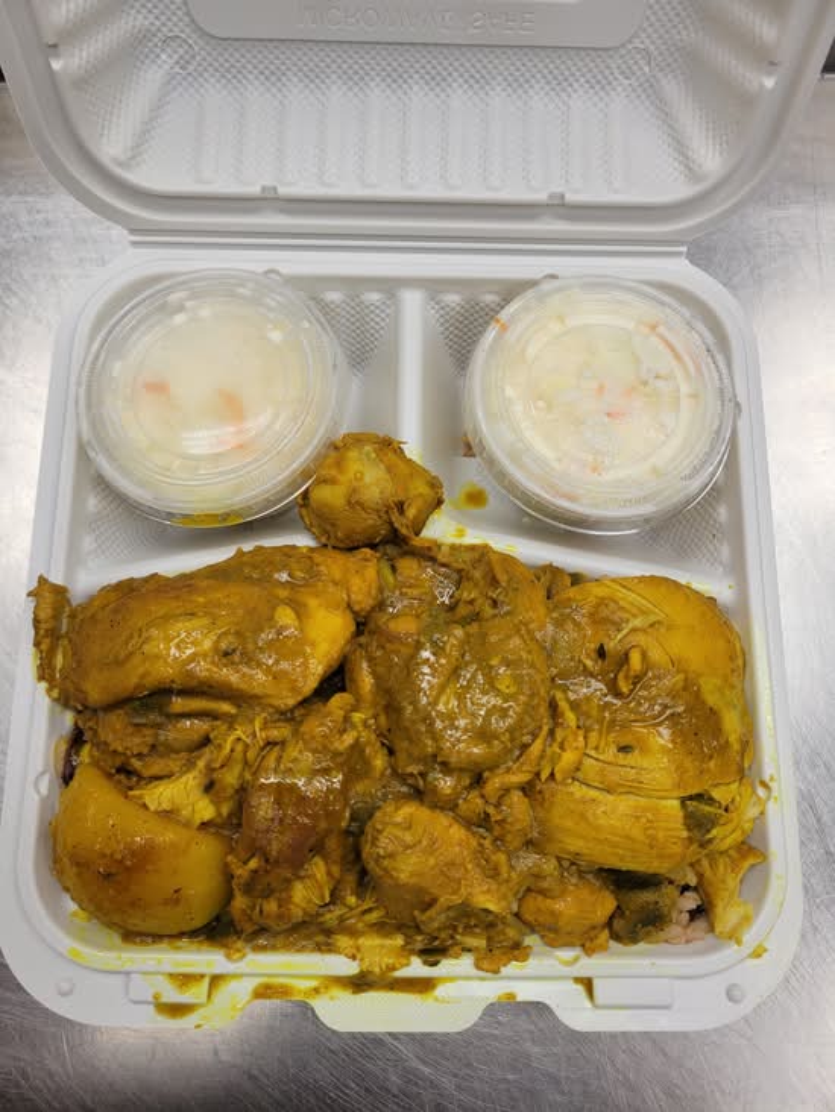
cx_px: 418
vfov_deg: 67.3
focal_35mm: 26
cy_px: 556
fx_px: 836
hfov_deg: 53.1
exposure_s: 1/120
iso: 64
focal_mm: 5.4
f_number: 1.8
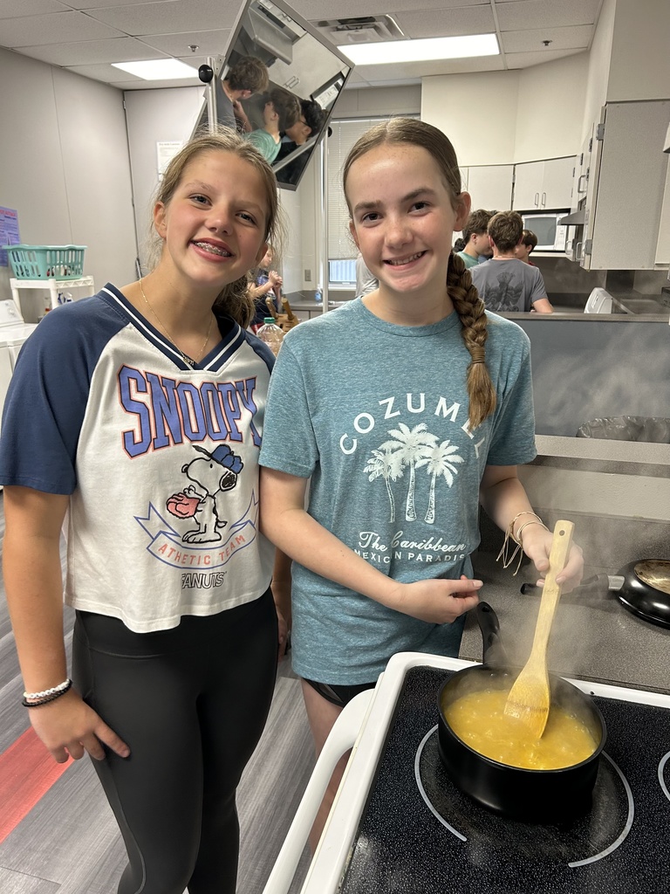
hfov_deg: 53.1
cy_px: 447
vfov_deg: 67.3
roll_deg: -0.5
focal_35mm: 26
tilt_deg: -17.7
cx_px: 335
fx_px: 671
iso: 125
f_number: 1.5
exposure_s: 1/60
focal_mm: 5.7
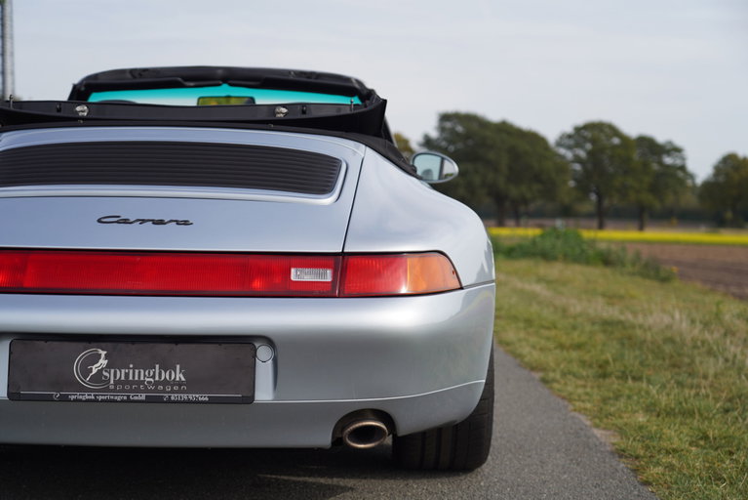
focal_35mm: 61
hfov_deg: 32.9
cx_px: 374
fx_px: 1268
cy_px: 250
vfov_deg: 22.3
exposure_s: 1/800
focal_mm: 61
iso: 100
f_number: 4
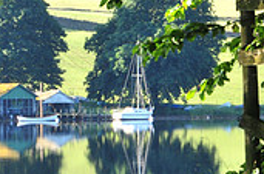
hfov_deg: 3.9
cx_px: 51
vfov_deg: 2.6
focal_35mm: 536
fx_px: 3918
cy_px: 47
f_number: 18
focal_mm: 105
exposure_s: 1/30
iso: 400
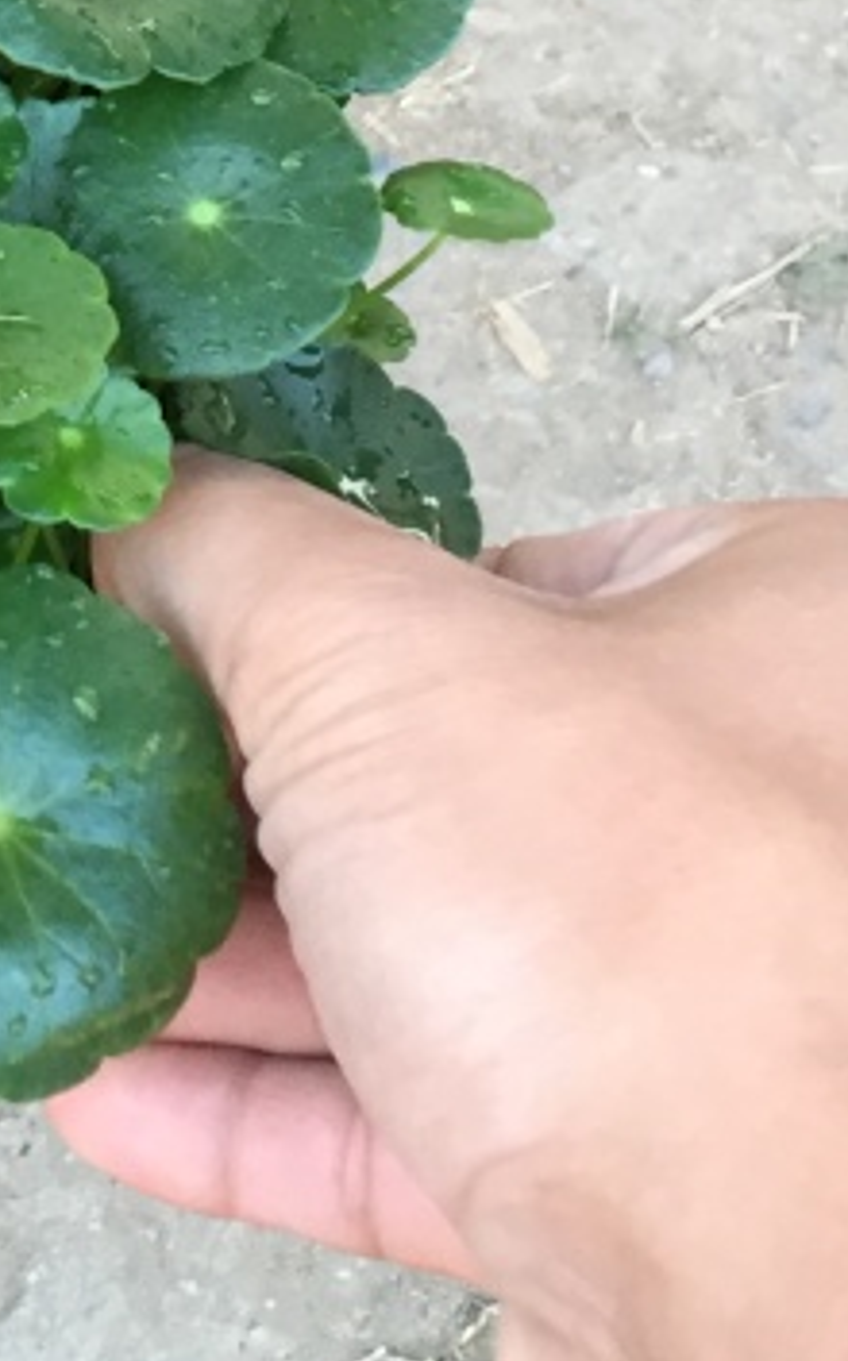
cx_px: -46
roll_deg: -3.4
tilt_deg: -38.5
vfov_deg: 20.8
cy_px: -272
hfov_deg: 13.8
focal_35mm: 93
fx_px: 3446
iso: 32
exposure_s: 1/30
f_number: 2.2
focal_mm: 4.15
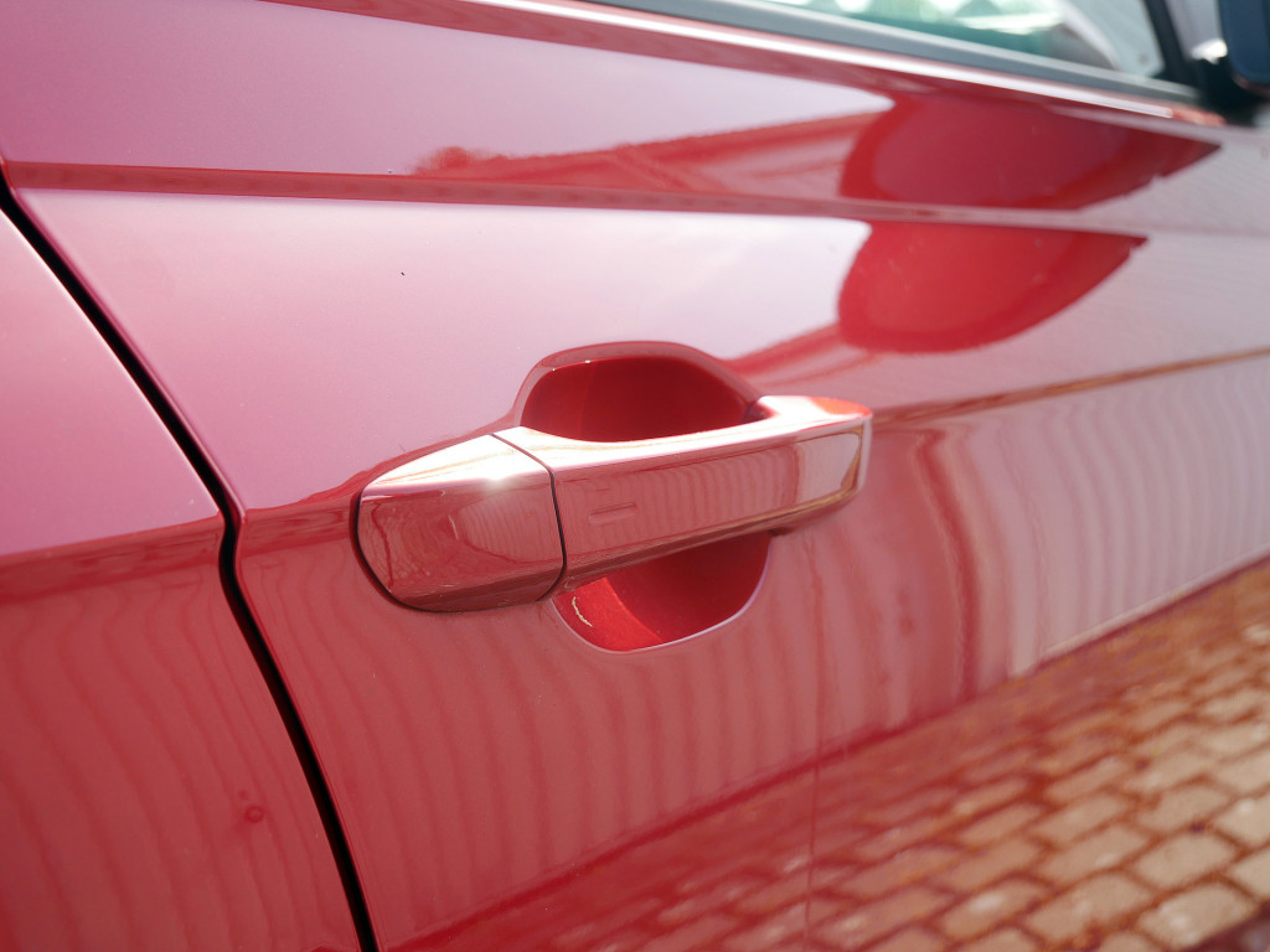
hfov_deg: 42.9
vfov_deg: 32.9
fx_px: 1614
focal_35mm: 44
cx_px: 635
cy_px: 476
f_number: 4.2
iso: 200
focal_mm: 22
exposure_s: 1/200
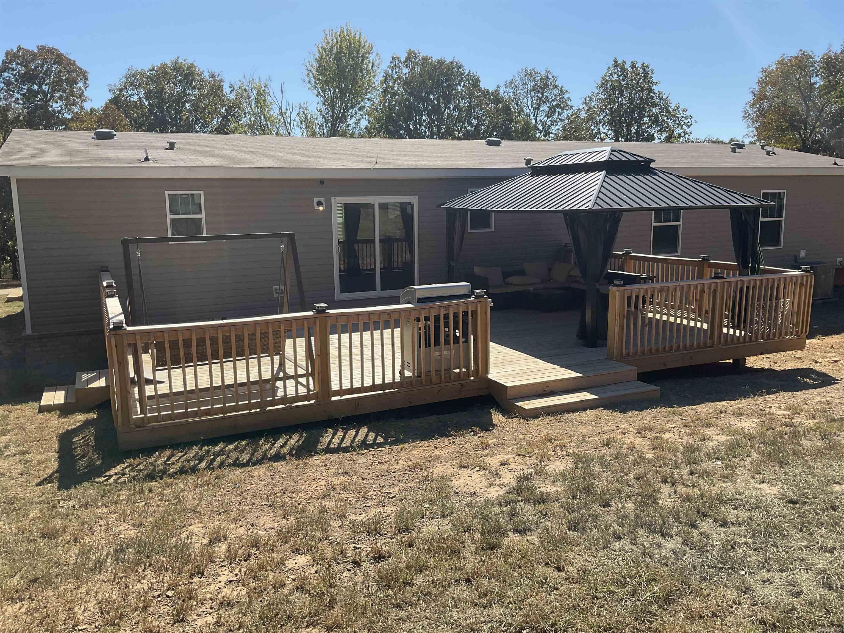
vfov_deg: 48.2
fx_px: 707
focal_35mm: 29
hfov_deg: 61.7
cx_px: 422
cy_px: 316
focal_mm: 3
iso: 16
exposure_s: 1/1730
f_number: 1.8
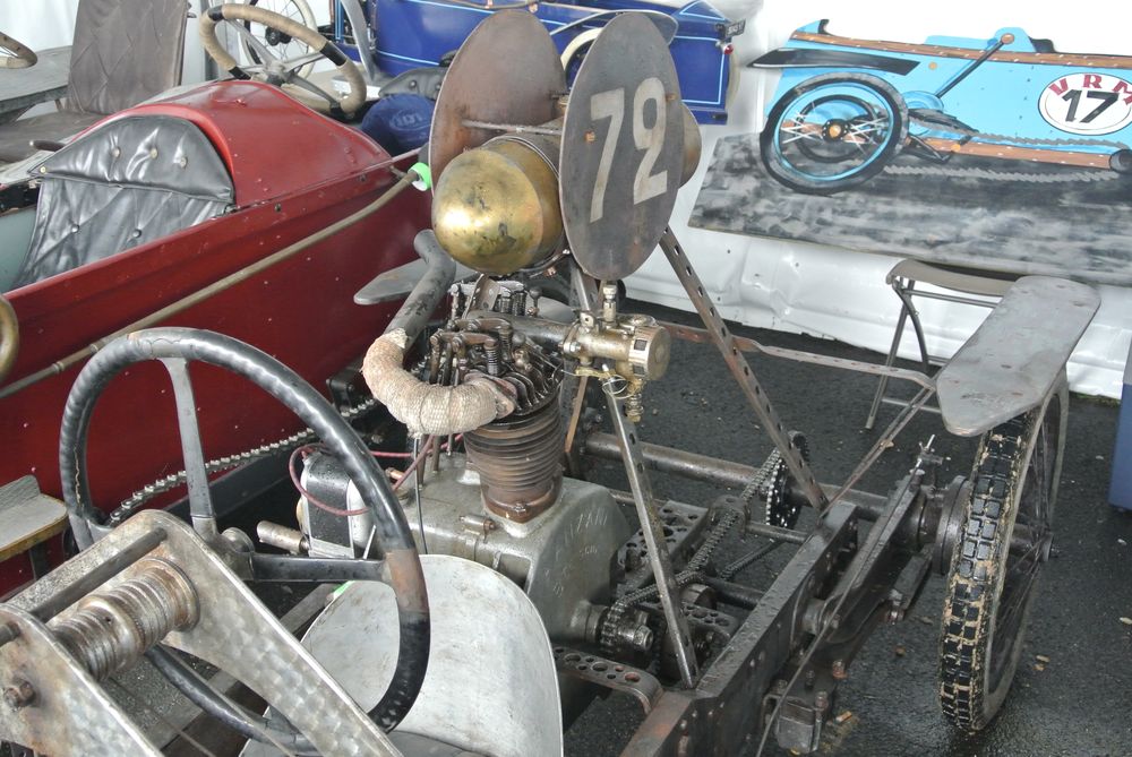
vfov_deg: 32.0
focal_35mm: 42
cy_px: 378
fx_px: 1322
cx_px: 566
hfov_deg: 46.4
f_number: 4.2
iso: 800
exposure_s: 1/30
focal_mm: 15.7
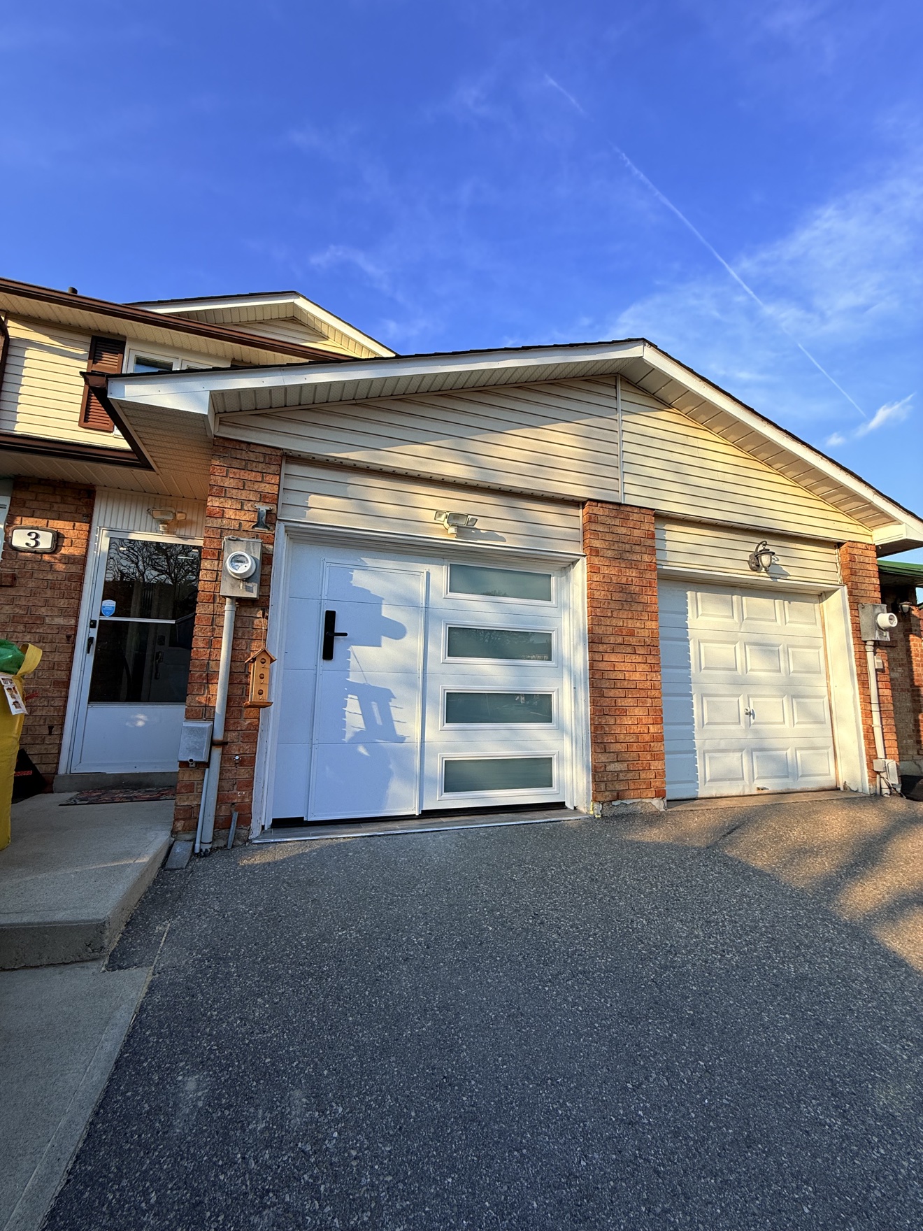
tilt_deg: +10.6
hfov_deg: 85.7
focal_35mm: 14
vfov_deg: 102.1
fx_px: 498
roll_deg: -1.2
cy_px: 616
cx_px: 462
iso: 50
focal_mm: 2.22
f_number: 2.2
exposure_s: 1/853
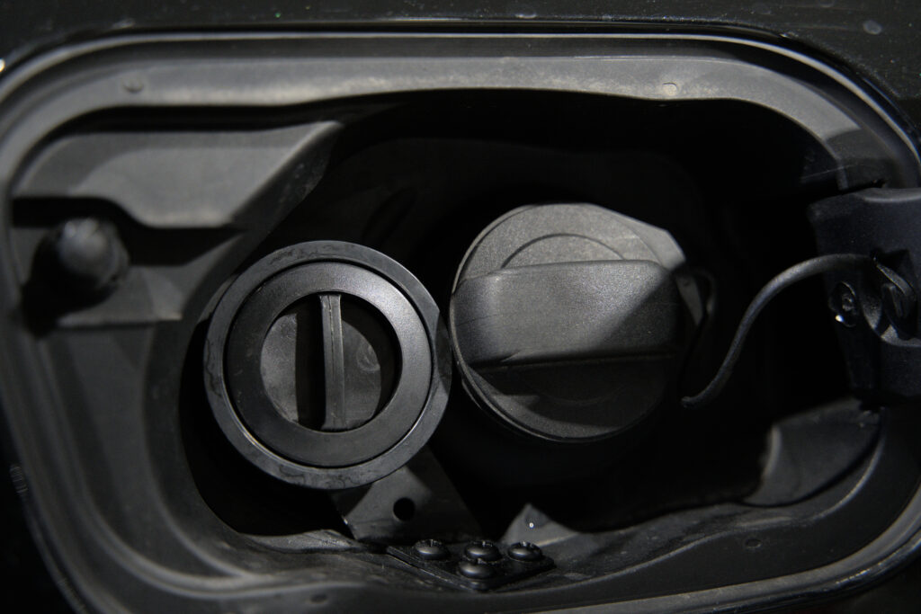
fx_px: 1382
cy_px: 307
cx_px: 460
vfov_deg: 25.1
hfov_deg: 36.9
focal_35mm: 54
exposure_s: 1/125
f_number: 2.8
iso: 3200
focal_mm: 54
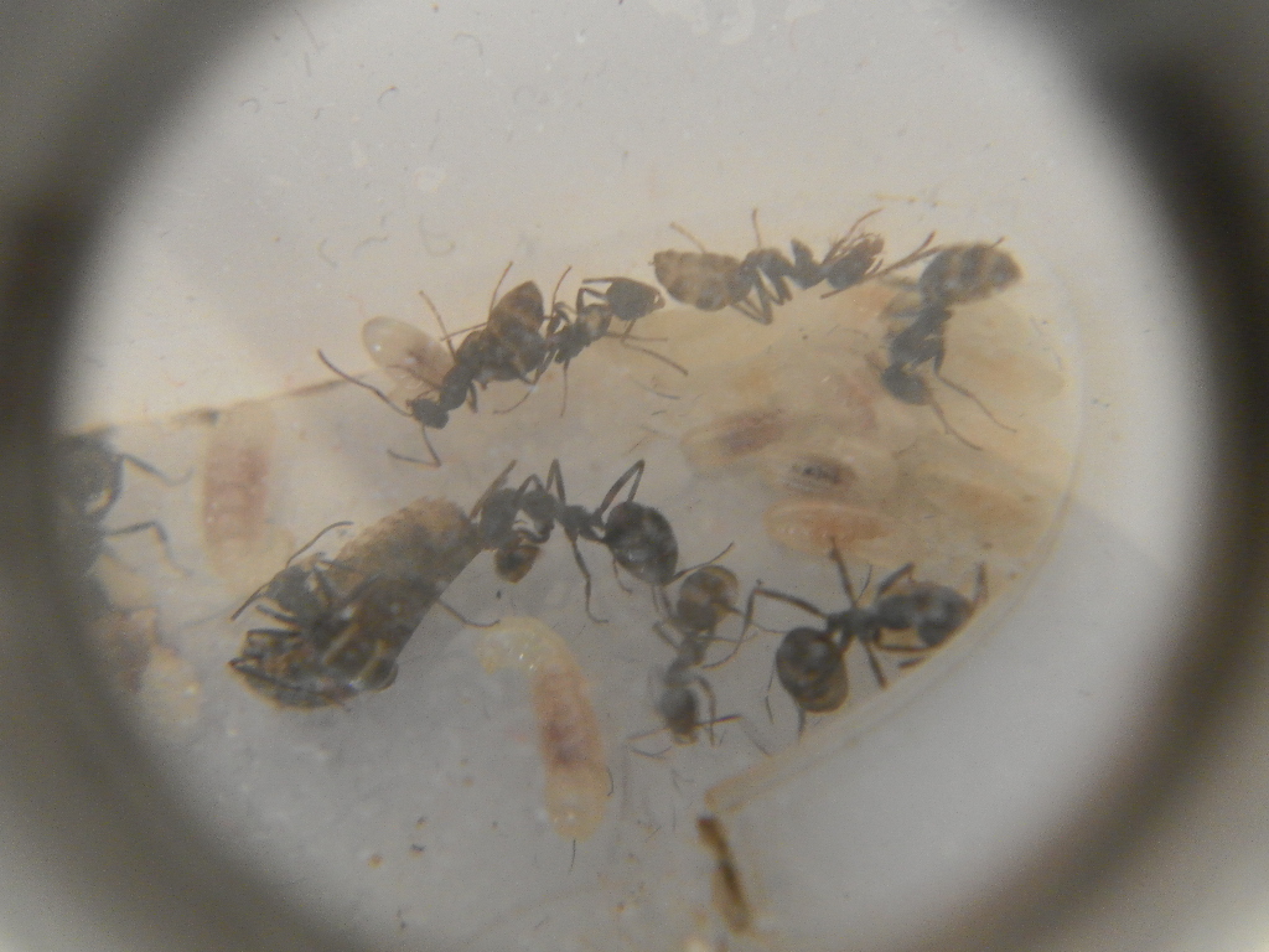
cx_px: 634
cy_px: 476
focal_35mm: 33
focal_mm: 5.8
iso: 200
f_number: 3.5
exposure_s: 1/30
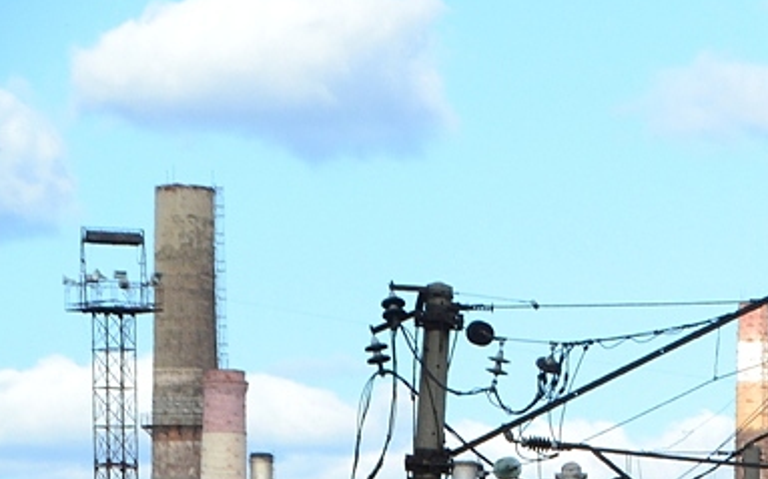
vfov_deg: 3.6
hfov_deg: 5.8
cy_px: 699
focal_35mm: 360
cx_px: 1169
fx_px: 7523
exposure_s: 1/640
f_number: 11
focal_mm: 75
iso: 800
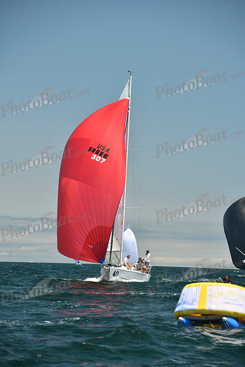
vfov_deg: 11.4
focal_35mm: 180
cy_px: 184
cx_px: 122
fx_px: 1836
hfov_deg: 7.6
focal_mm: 180
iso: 320
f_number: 7.1
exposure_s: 1/640
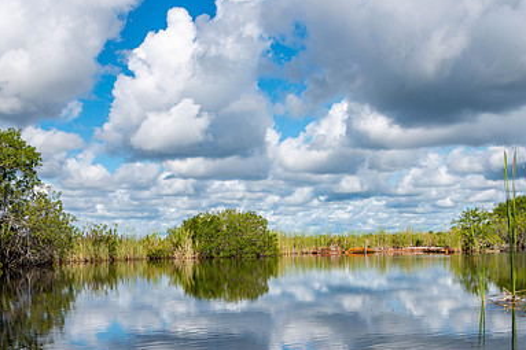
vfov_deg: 27.2
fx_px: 716
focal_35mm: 49
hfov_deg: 40.2
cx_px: 221
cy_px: 248
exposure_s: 1/160
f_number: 11
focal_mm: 32
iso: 100
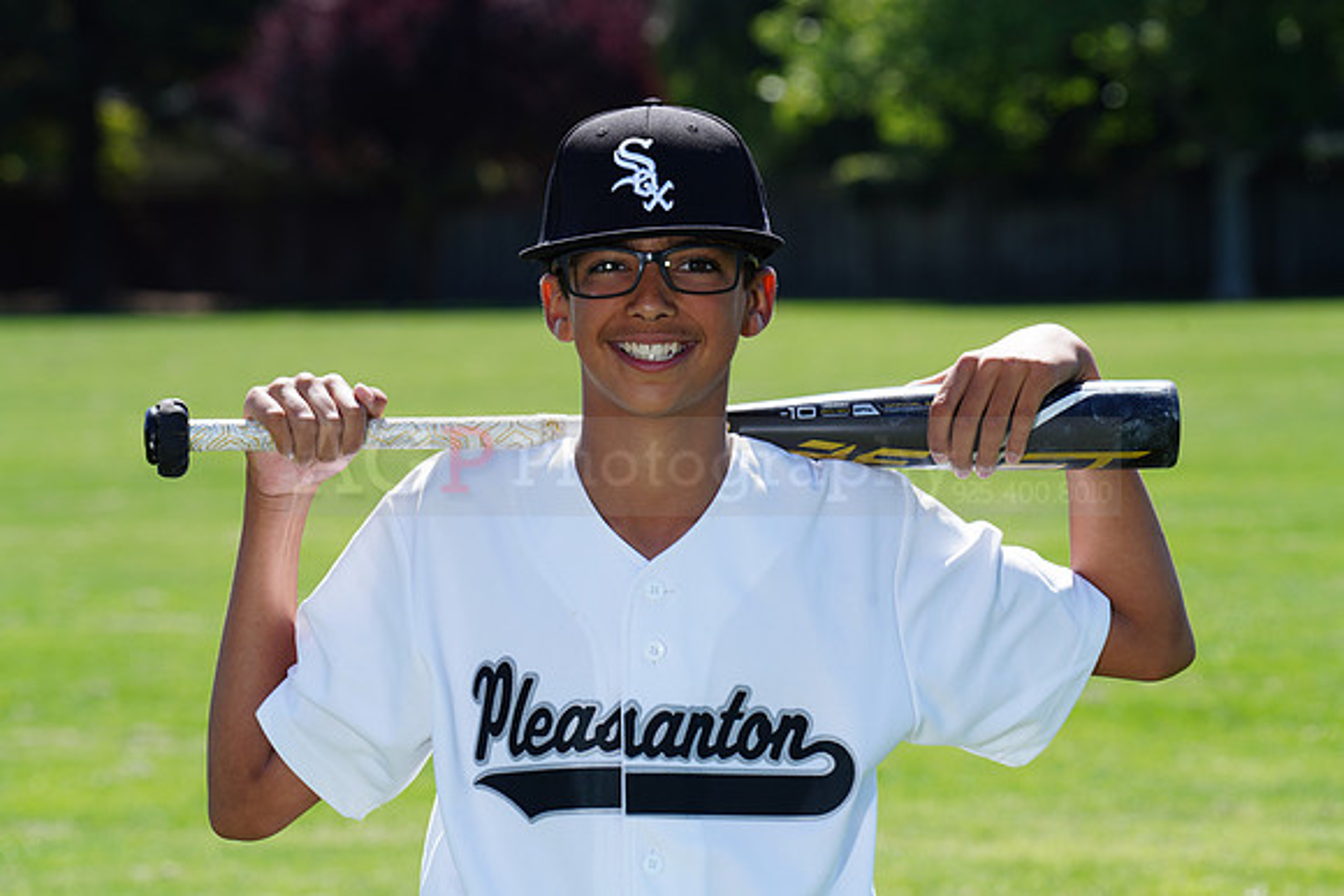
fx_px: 6796
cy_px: 448
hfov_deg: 11.3
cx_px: 672
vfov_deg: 7.5
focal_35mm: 182
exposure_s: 1/250
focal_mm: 182
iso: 200
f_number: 9
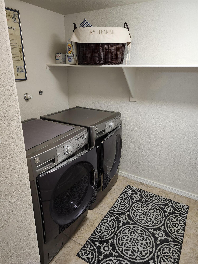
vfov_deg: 73.9
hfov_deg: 58.9
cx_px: 99
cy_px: 132
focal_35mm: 23
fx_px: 175
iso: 500
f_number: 1.8
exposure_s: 1/60
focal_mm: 5.54
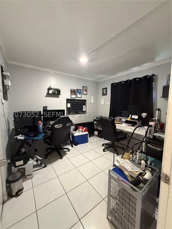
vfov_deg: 102.1
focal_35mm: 14
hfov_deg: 85.7
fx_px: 93
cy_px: 114
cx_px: 86
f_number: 2.2
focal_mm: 2.22
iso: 800
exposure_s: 1/60
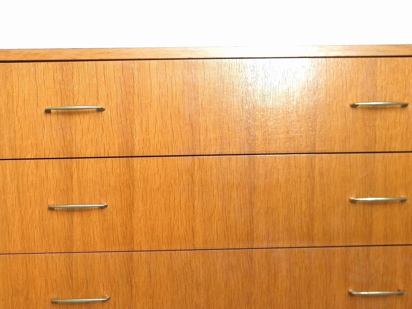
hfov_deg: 33.2
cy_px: 235
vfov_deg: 24.9
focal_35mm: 58
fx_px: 690
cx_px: 216
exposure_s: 1/13
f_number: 3.7
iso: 200
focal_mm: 6.4
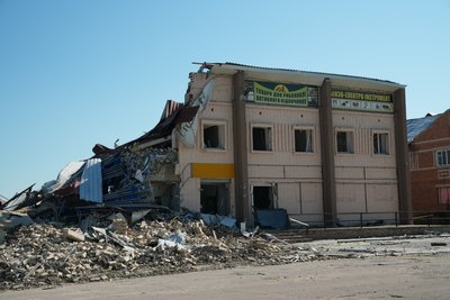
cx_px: 225
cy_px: 150
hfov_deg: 38.2
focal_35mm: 52
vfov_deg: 26.0
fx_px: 650
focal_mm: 52
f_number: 4.5
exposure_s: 1/100
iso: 80
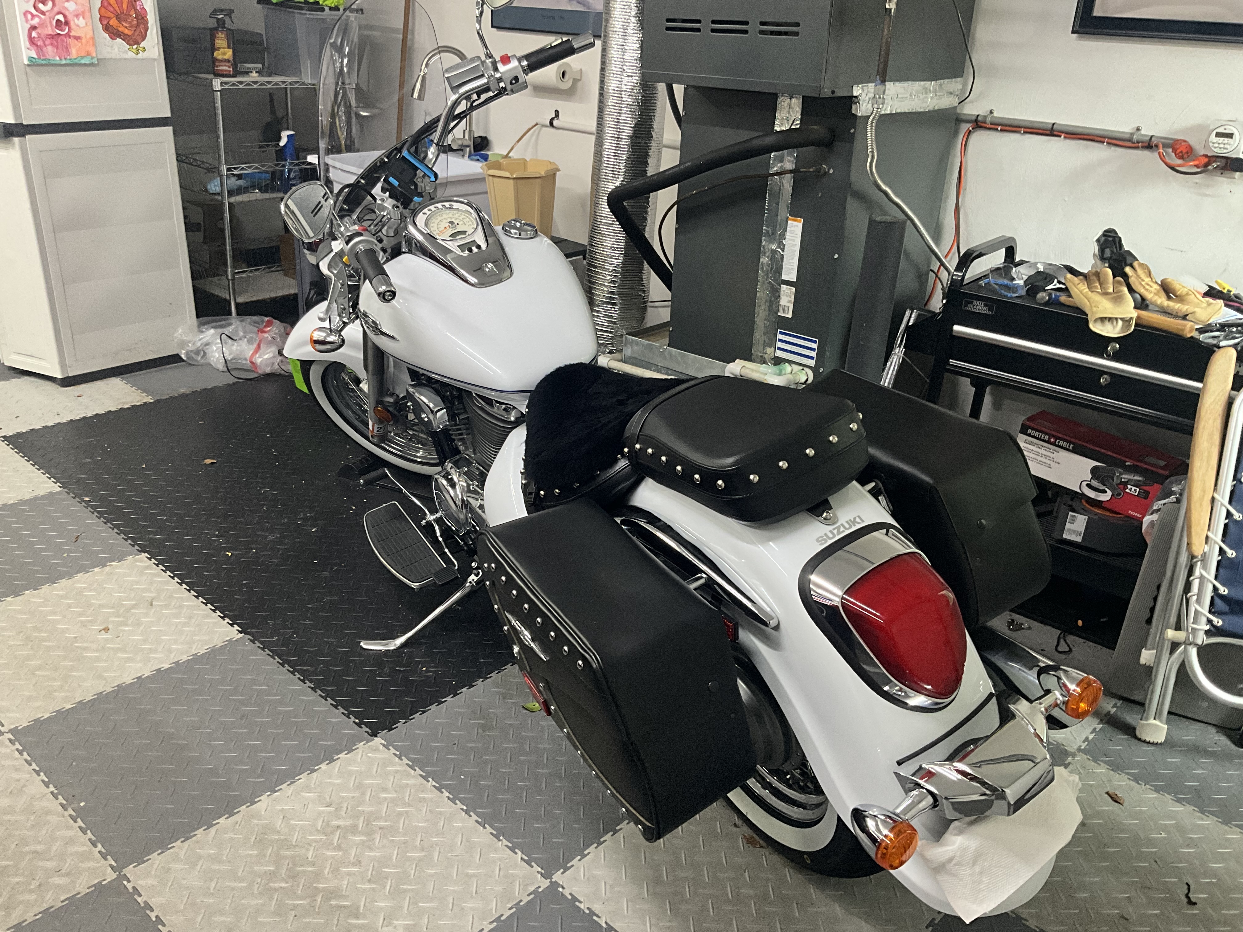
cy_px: 466
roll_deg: -3.5
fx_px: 1041
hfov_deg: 61.7
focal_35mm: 29
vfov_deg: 48.2
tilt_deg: -24.4
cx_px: 622
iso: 160
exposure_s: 1/60
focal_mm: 3
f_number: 1.8
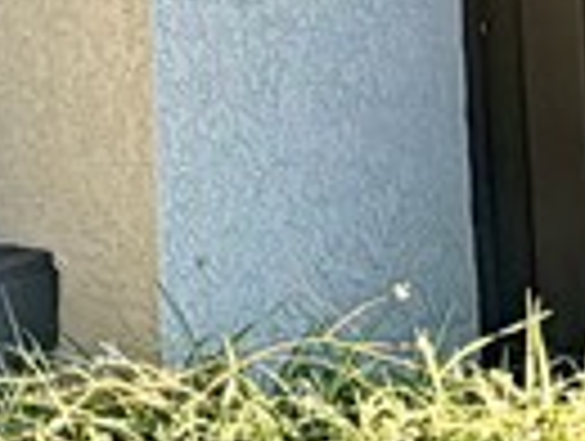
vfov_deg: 12.5
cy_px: -324
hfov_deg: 17.2
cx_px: -72
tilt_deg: +7.2
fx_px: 1862
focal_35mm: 110
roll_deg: +1.3
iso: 40
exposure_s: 1/204
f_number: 2.2
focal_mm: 2.22
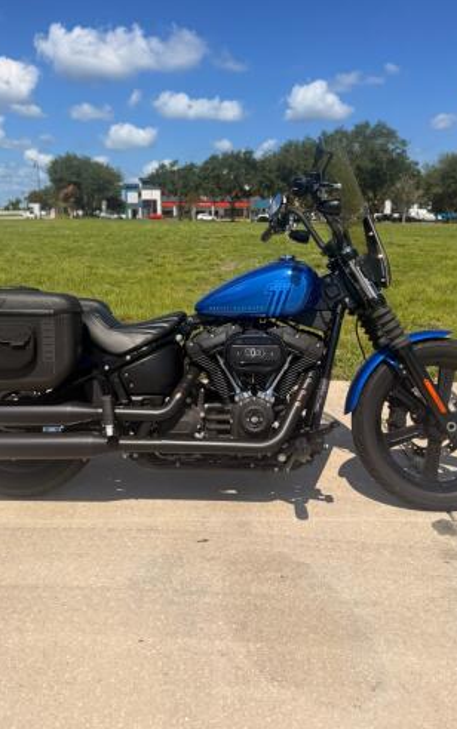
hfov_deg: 40.6
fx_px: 617
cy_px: 320
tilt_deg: -8.3
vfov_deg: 61.0
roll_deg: -0.1
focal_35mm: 31
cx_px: 211
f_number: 1.78
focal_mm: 6.76
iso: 80
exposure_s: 1/3584
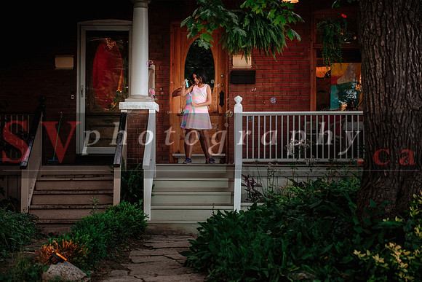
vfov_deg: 16.5
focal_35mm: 83
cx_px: 211
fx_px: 973
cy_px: 141
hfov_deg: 24.5
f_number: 2.8
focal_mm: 55
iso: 800
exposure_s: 1/250
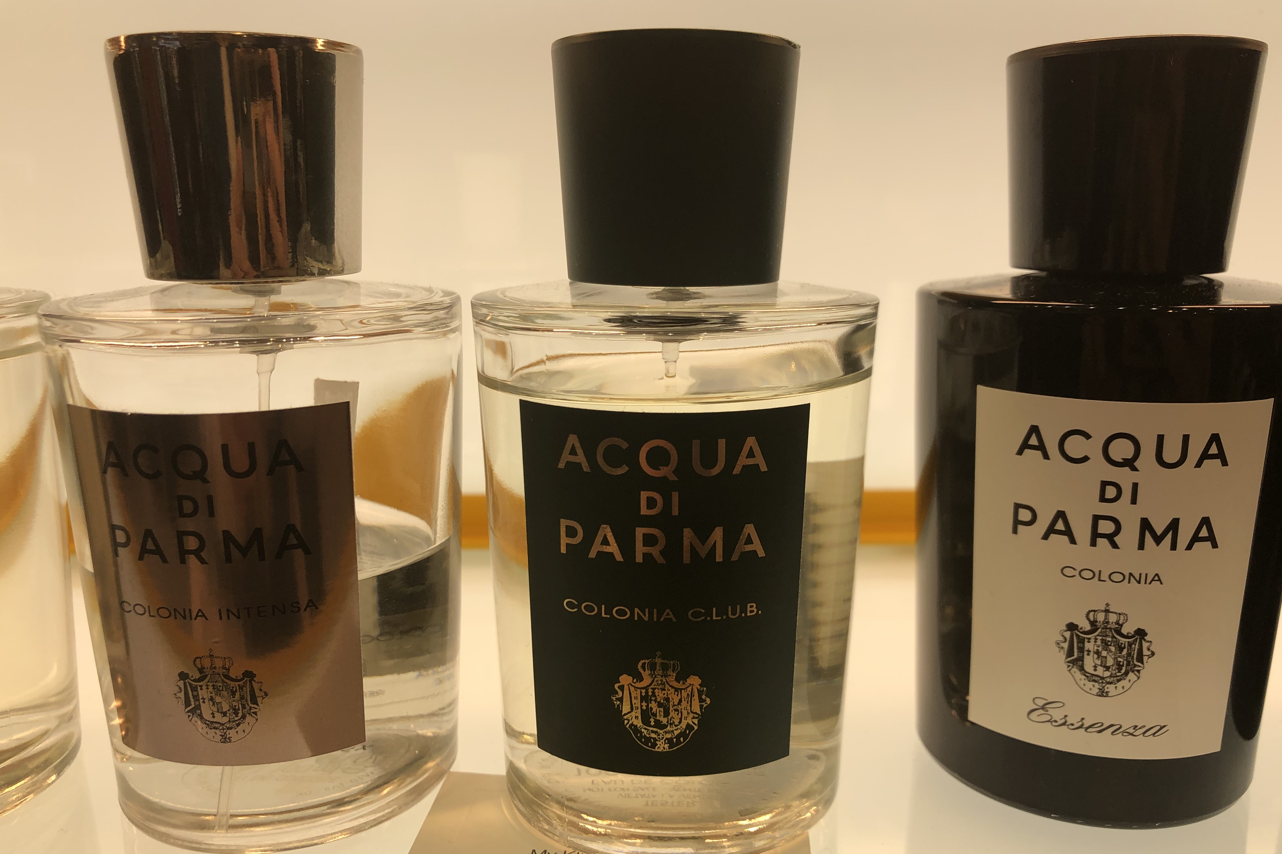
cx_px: 650
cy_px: 456
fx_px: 1068
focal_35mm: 30
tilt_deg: -11.0
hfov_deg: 61.9
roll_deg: +1.3
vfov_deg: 43.6
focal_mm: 4
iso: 20
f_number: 1.8
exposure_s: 1/422
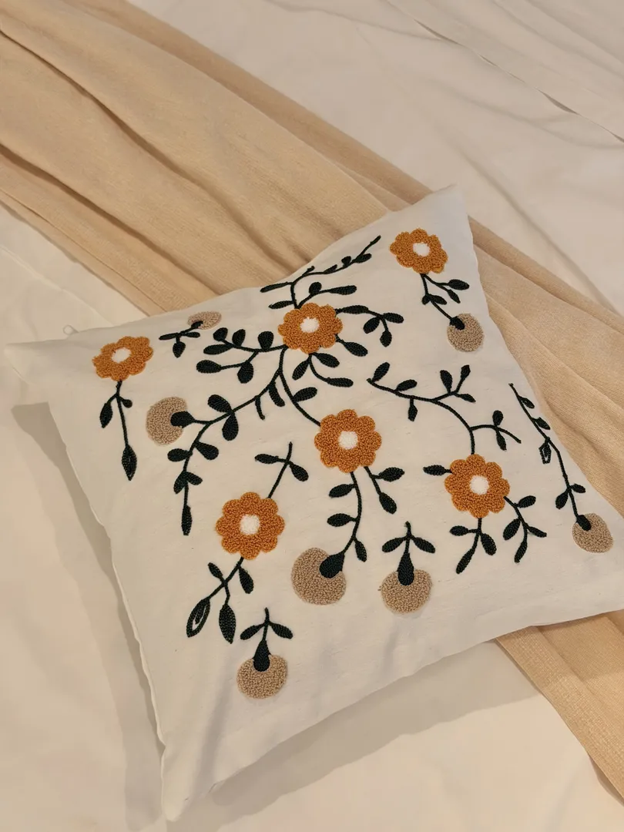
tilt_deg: -63.2
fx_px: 1154
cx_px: 312
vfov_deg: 39.7
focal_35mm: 48
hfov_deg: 30.3
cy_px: 416
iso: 100
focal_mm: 6.76
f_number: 1.78
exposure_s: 1/120
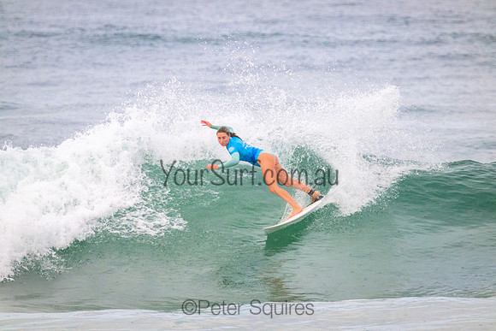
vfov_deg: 1.7
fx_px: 11024
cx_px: 248
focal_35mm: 800
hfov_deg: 2.6
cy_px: 166
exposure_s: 1/2000
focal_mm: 800
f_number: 11
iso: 4500
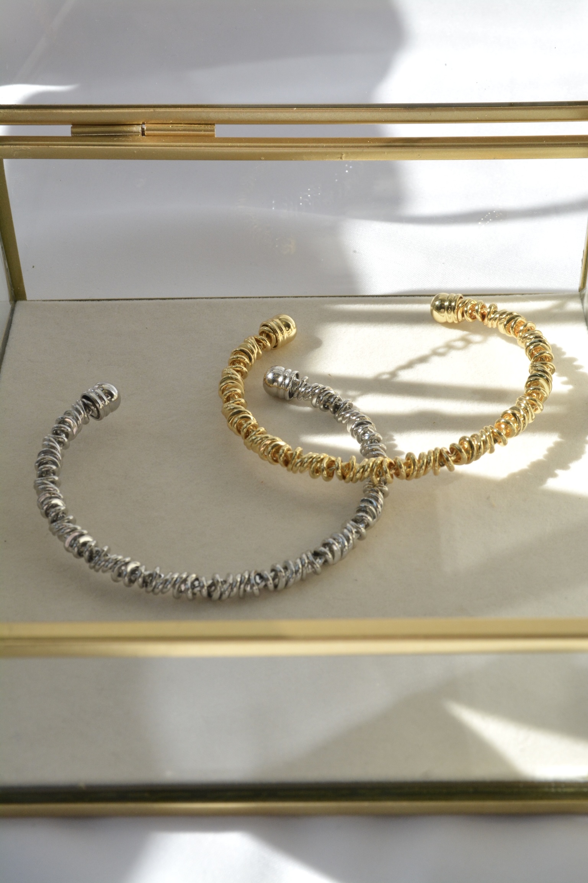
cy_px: 442
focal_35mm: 60
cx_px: 294
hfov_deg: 22.6
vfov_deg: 33.4
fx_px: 1470
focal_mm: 40
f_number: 14
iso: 800
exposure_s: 1/800
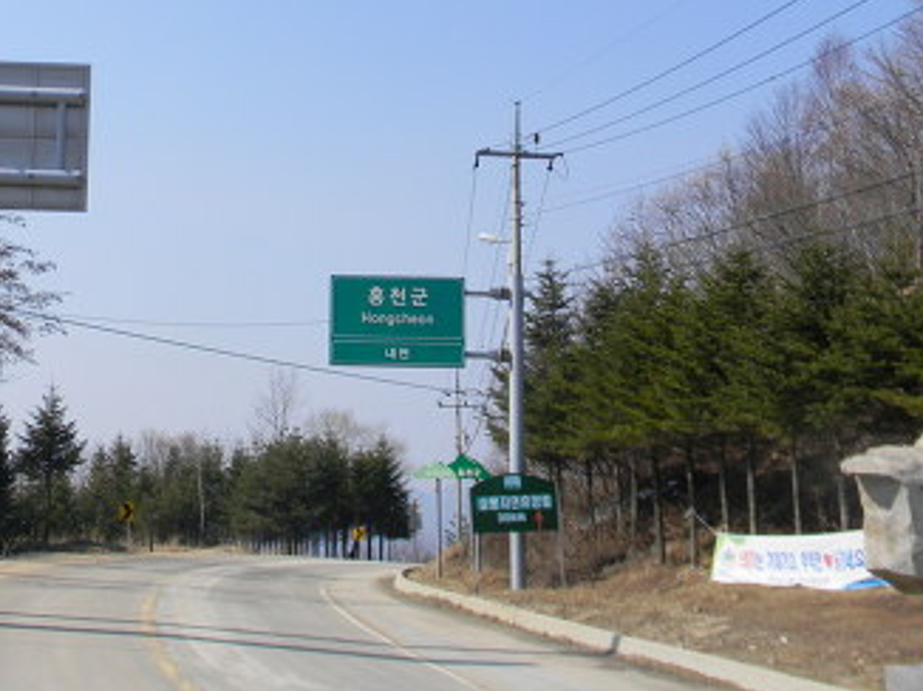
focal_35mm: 55
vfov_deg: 26.3
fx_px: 1465
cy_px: 201
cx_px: 269
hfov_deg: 34.5
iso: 80
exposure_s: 1/324
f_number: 7
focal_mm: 5
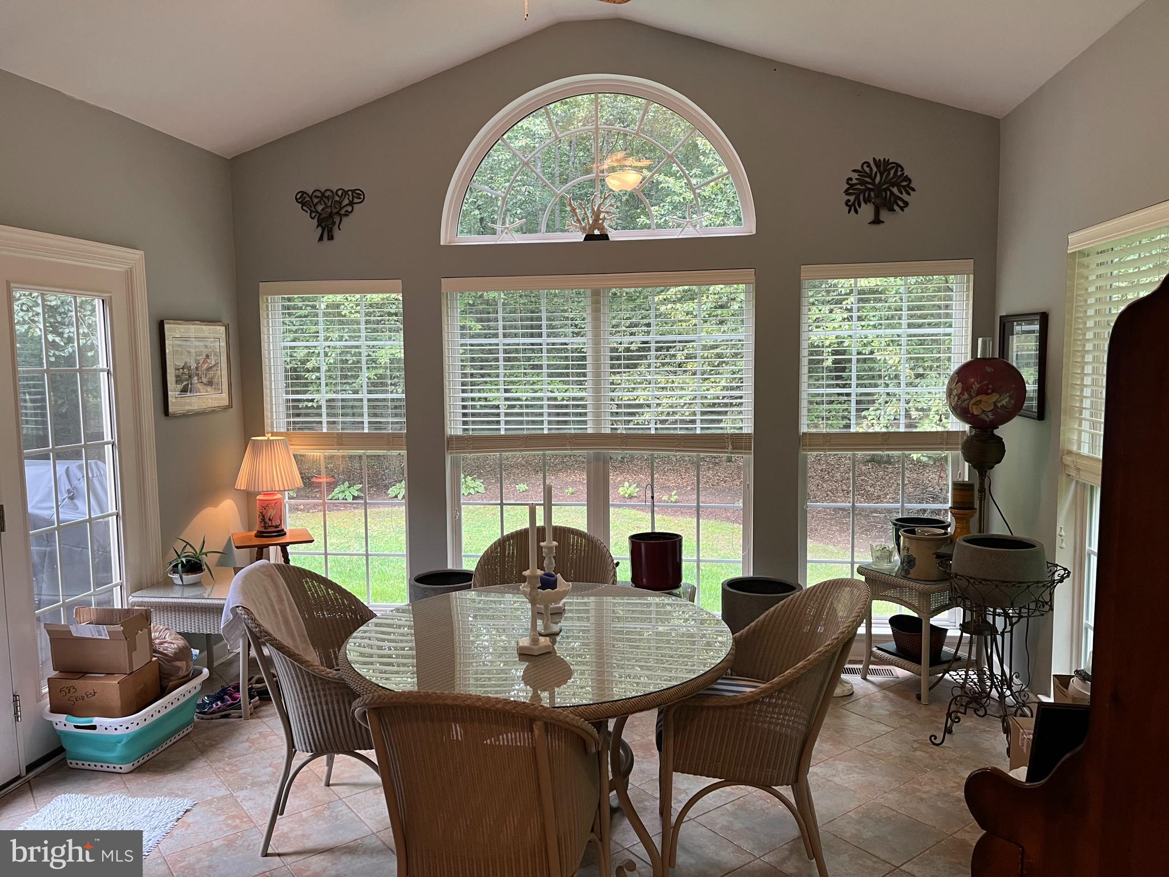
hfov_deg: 67.3
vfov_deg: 53.1
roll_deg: +1.2
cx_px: 584
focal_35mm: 26
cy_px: 438
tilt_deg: -4.9
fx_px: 878
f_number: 1.6
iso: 80
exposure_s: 1/60
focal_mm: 5.1
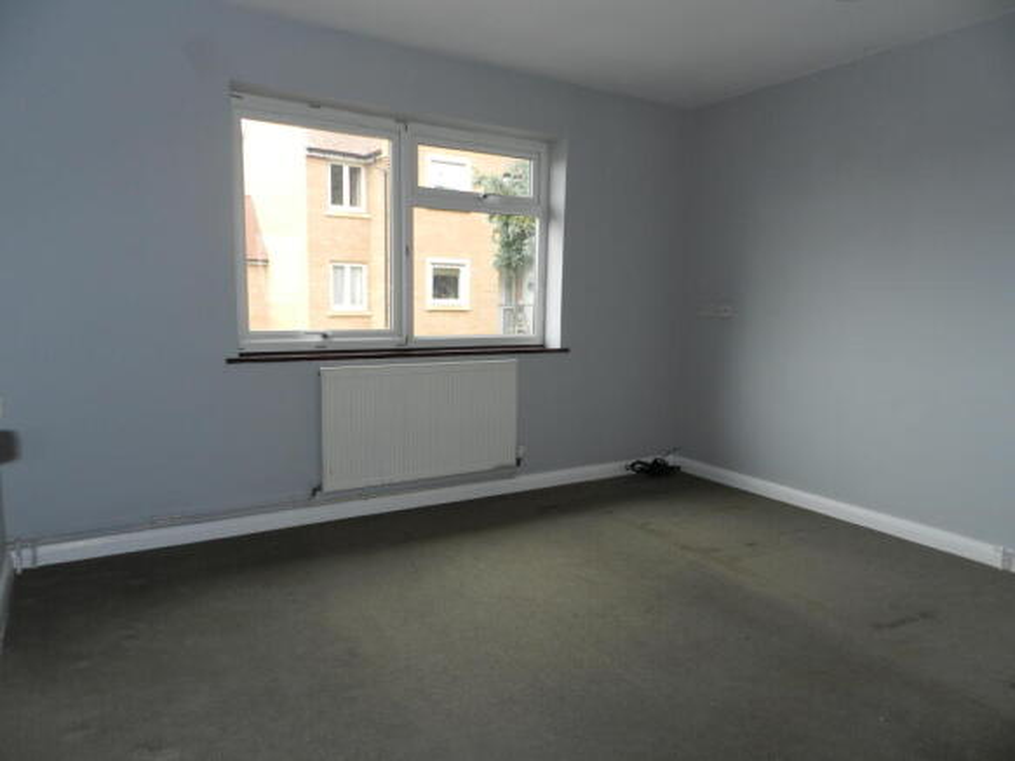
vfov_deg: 58.9
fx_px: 674
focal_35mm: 23
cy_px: 380
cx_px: 508
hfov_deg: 73.9
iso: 160
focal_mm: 4
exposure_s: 1/40
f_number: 3.4
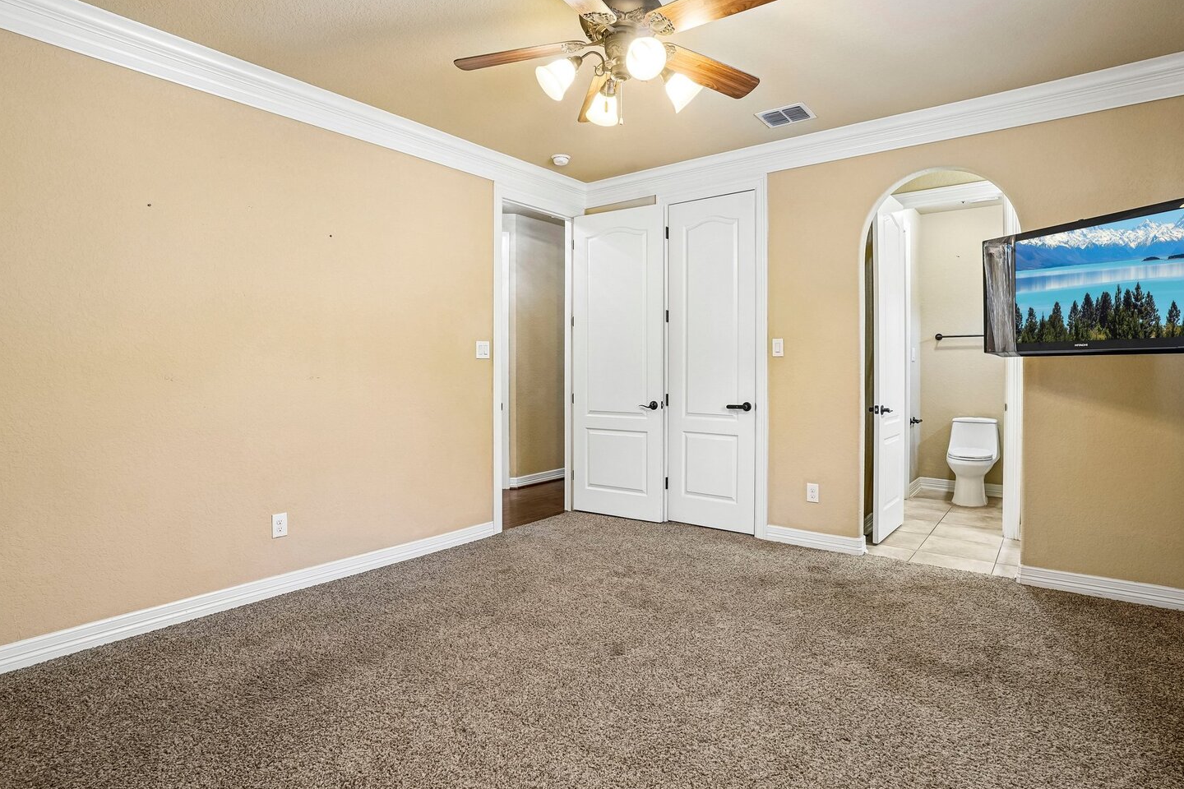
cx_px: 608
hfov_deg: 90.0
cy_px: 373
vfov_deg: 67.3
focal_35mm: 18
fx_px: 592
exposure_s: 1/6
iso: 400
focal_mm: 16
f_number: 8
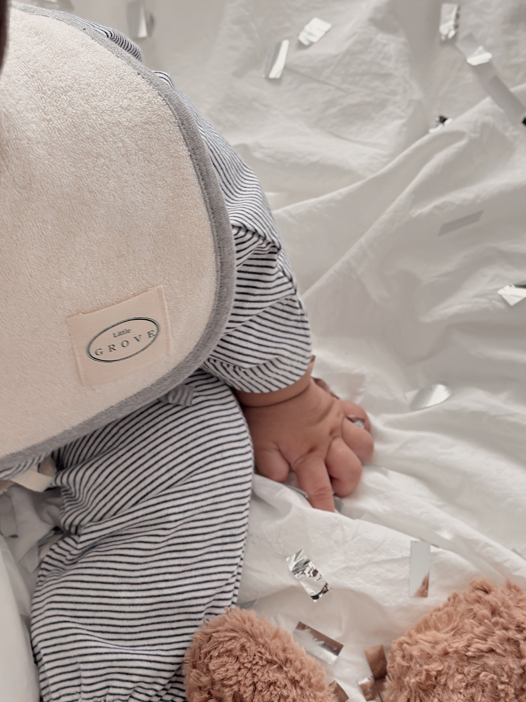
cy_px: 364
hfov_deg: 21.9
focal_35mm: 67
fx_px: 1358
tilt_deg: -62.2
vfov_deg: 29.0
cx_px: 209
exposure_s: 1/60
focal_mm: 6.86
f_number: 1.78
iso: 125
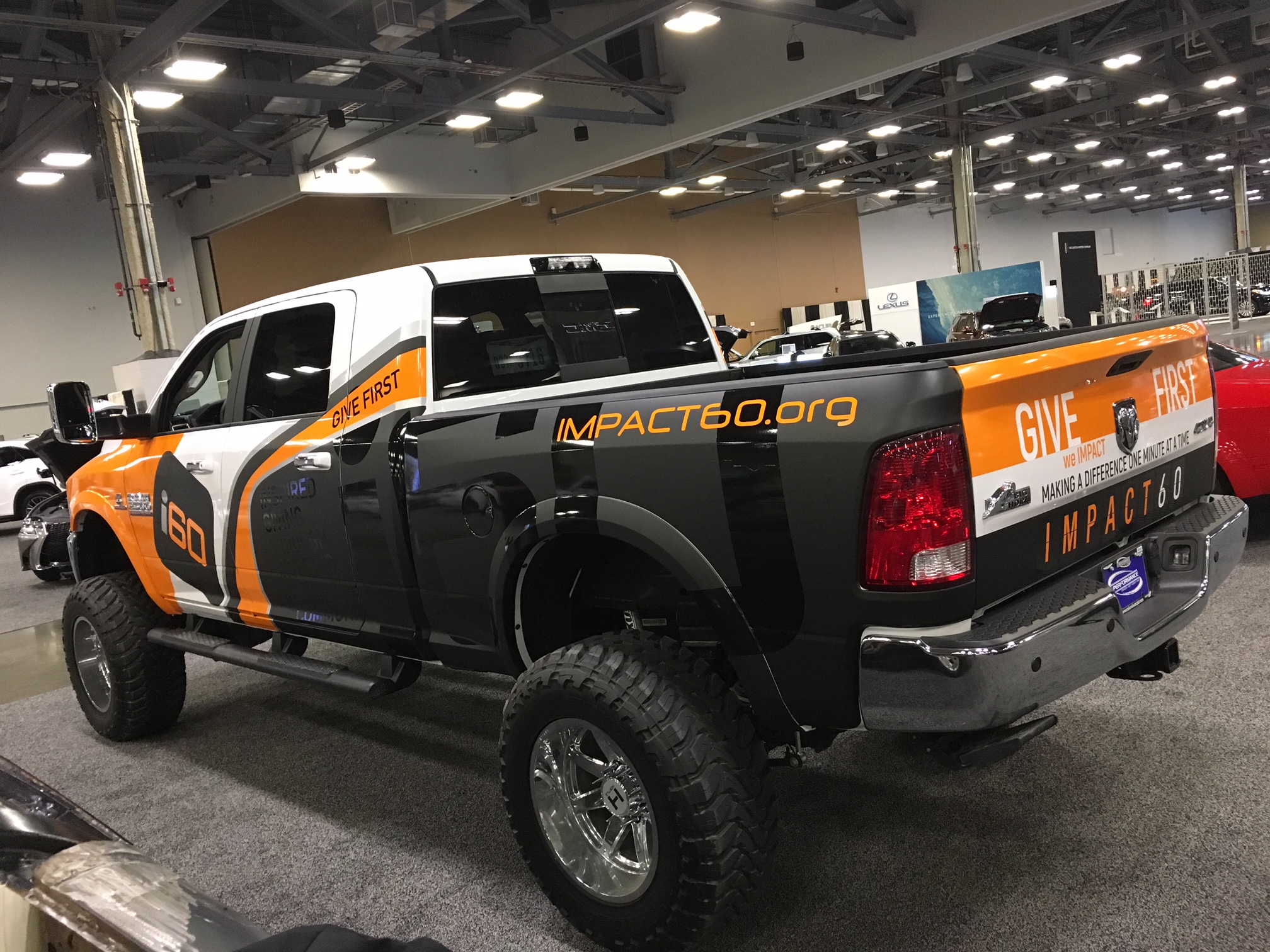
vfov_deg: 48.2
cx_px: 635
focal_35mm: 29
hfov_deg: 61.7
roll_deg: +8.0
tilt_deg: -6.3
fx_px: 1064
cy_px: 476
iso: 200
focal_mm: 4.15
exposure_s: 1/30
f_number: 2.2
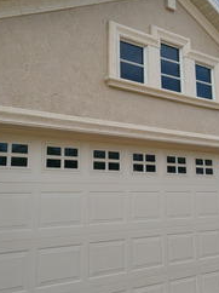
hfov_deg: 33.5
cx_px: 126
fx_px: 363
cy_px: 121
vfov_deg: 43.7
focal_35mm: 43
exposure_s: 1/1641
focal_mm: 5.4
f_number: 1.8
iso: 40
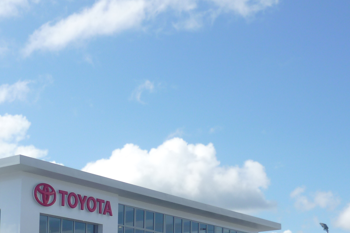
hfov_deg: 24.3
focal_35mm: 83
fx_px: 807
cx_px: 99
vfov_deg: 16.0
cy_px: 251
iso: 80
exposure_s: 1/125
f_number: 8
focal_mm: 6.4
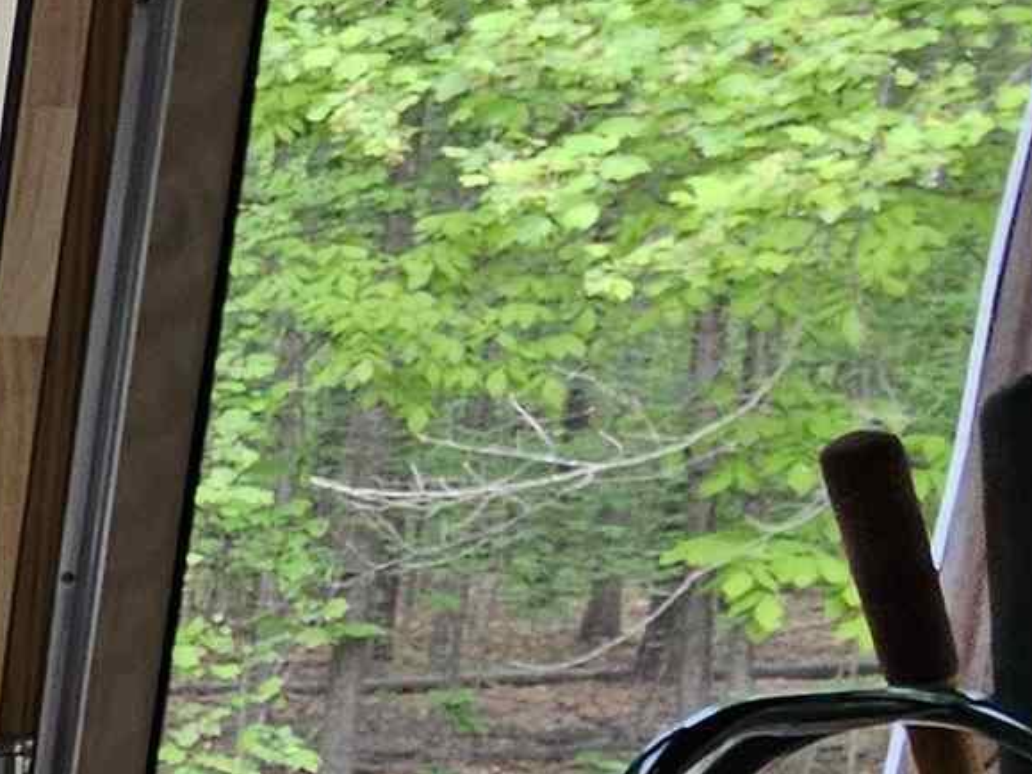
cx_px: -1422
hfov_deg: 15.4
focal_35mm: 69
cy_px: 817
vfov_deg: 20.5
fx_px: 2057
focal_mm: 2.2
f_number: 2.2
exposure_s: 1/60
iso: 64
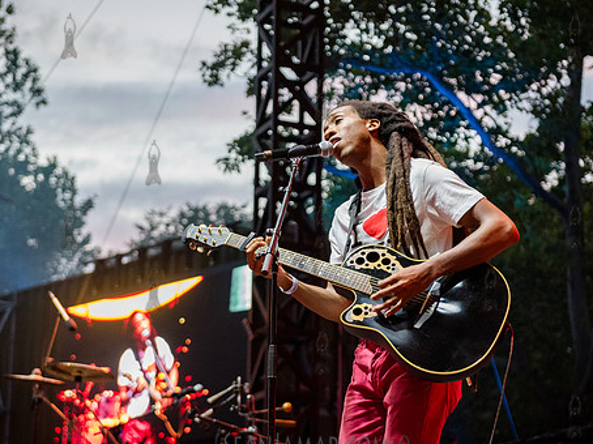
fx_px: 1712
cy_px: 225
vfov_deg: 14.8
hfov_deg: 19.6
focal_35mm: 100
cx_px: 321
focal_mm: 70
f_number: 3.5
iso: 3200
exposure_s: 1/250
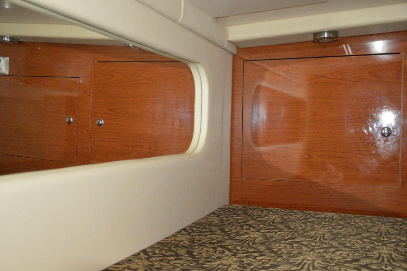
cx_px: 204
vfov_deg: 36.8
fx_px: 407
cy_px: 136
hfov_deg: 53.2
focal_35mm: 36
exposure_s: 1/60
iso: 6400
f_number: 3.8
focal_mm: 24
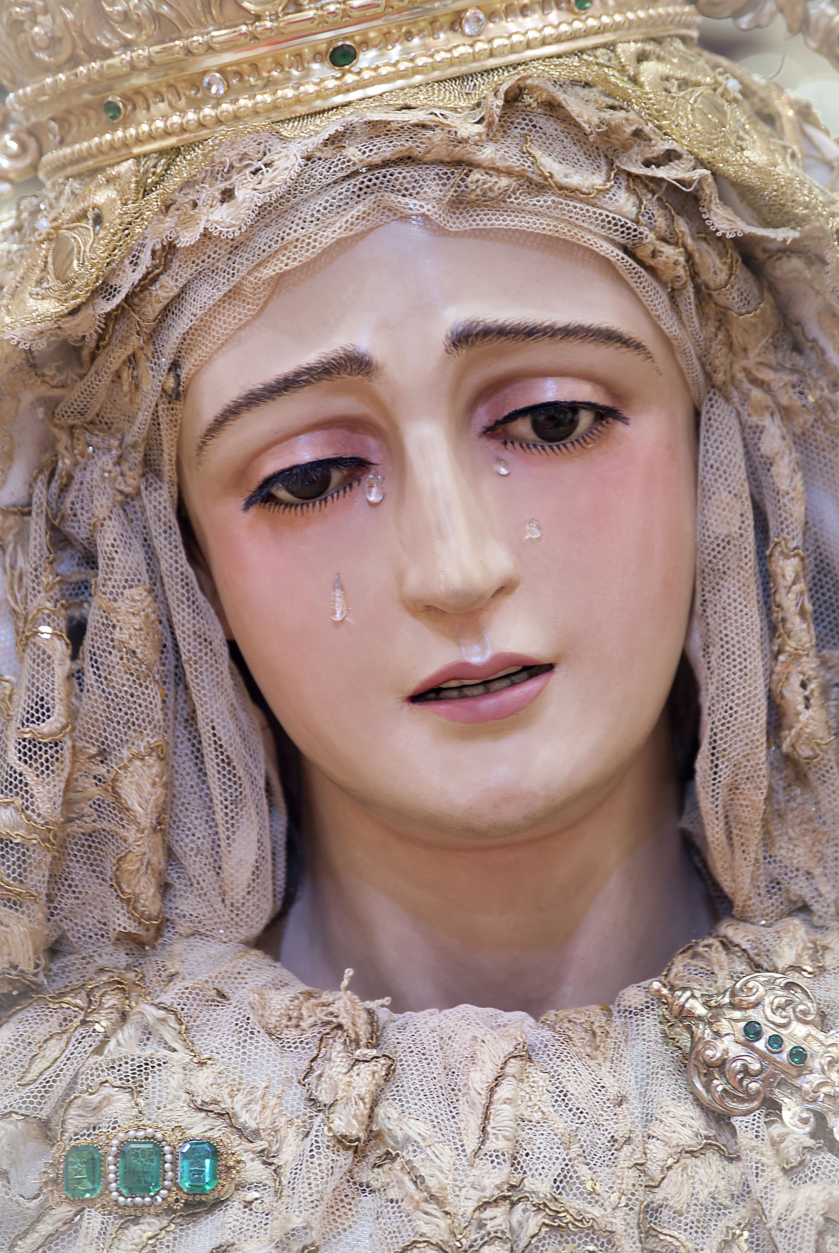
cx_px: 420
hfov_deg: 6.3
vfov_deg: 9.5
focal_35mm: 218
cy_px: 626
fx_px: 7581
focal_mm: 145
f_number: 5.6
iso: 100
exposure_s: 8
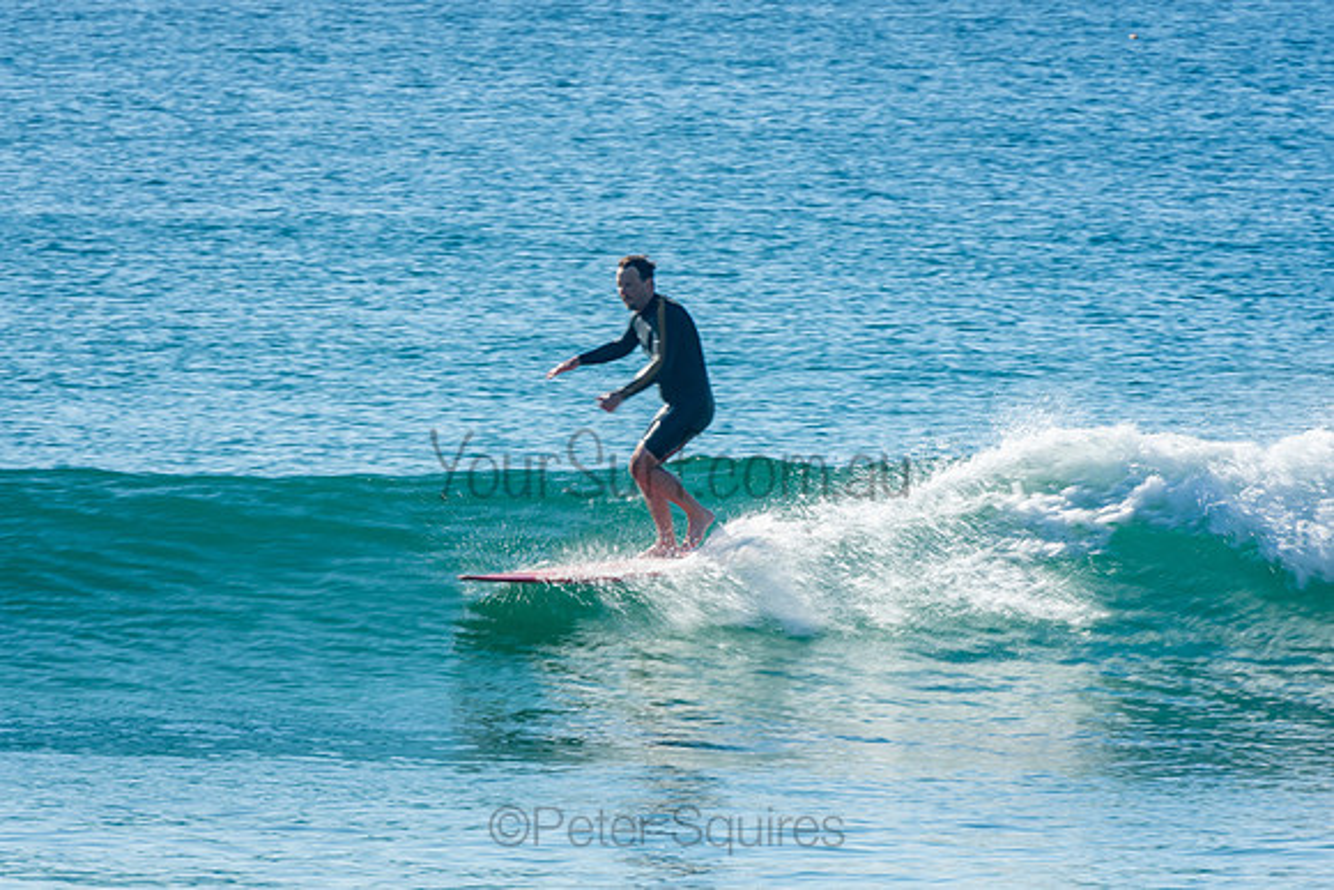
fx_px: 22237
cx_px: 667
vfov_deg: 2.3
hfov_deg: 3.4
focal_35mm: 600
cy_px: 445
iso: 100
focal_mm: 400
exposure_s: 1/50
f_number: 18
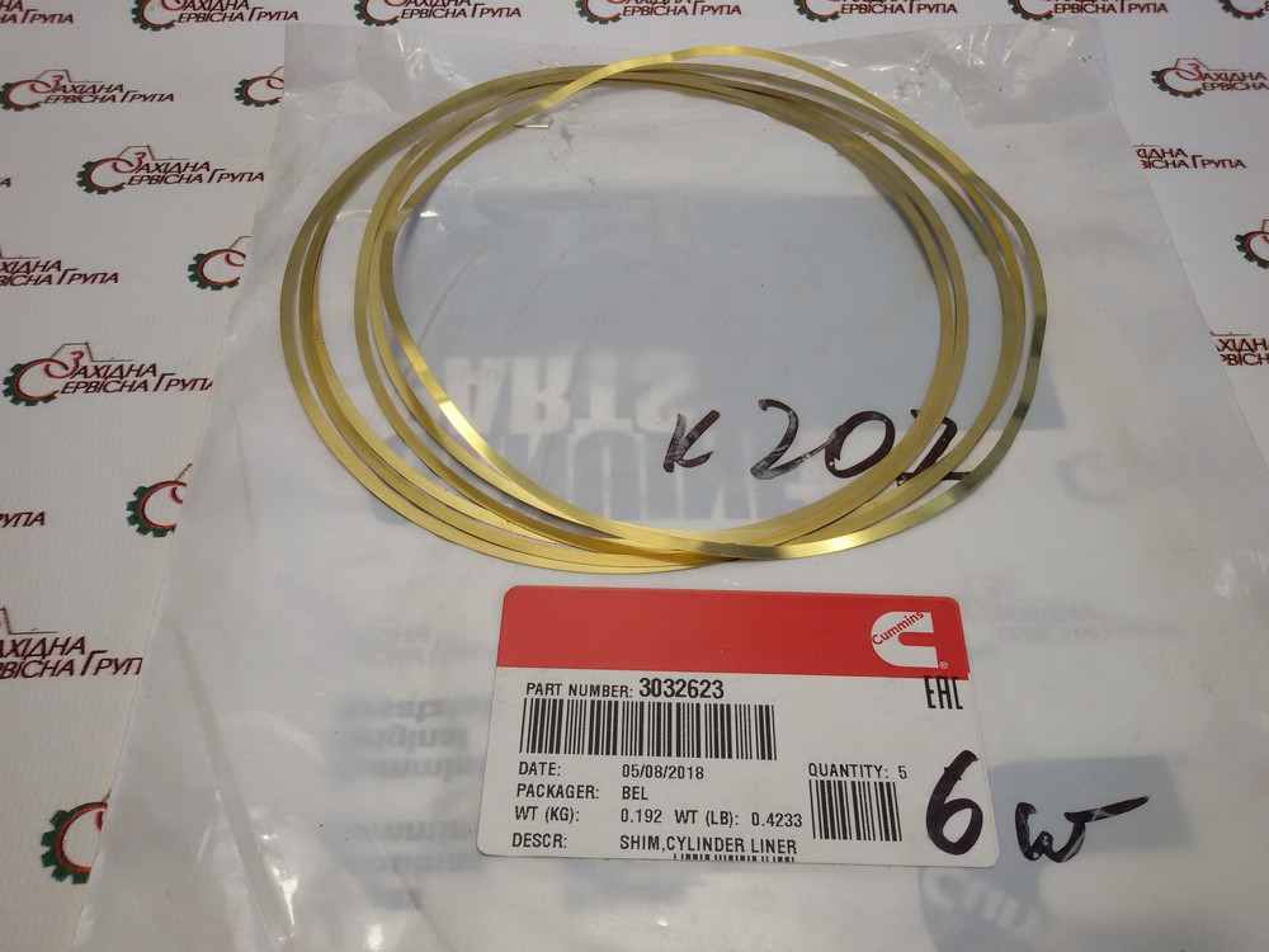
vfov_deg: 45.4
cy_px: 476
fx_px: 1136
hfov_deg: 58.4
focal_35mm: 31
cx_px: 634
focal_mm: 2.93
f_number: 2.4
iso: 50
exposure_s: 1/100
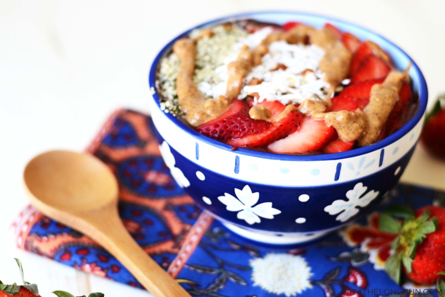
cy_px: 148
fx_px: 927
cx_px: 222
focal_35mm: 75
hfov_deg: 27.0
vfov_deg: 18.2
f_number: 3.2
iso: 280
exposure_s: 1/100
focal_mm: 50
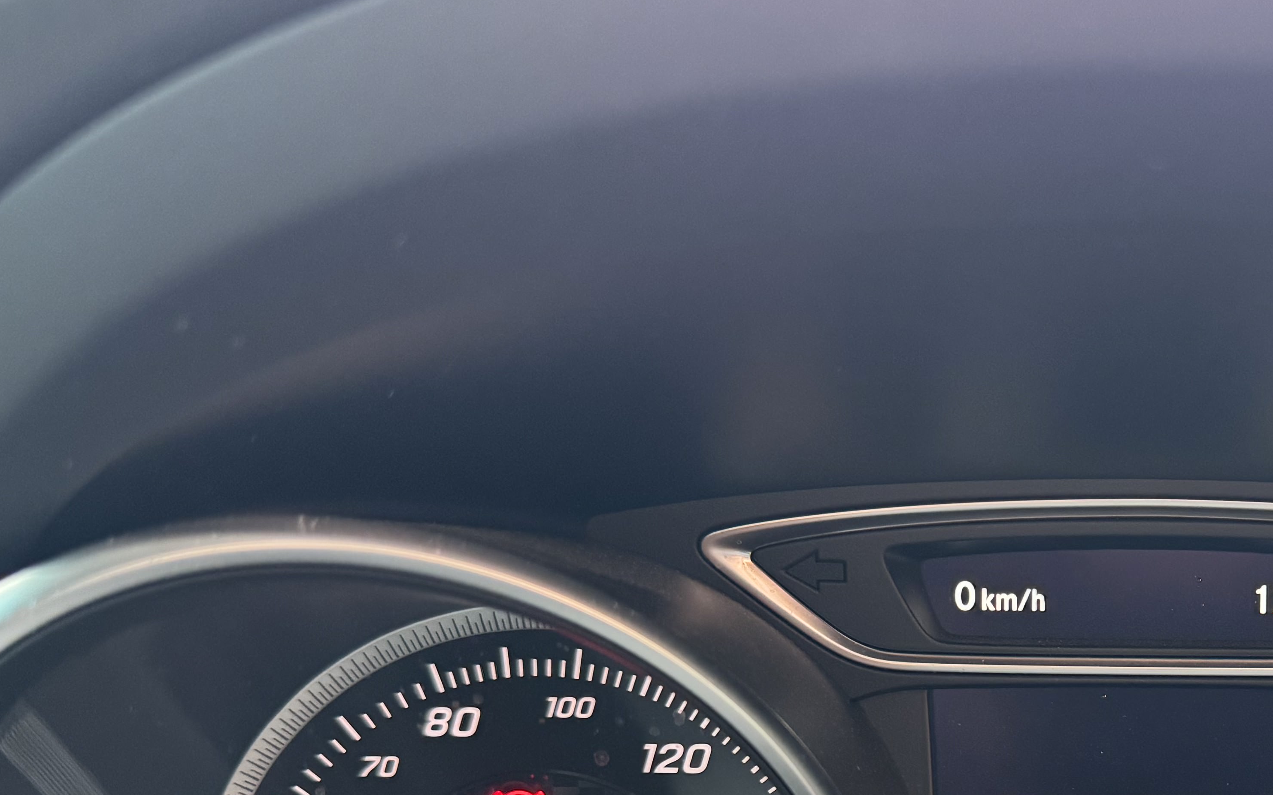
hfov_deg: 38.6
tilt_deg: -19.8
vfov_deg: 25.3
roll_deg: -1.1
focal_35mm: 49
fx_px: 1700
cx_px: 1116
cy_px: 762
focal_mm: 6.76
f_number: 1.78
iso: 320
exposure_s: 1/50
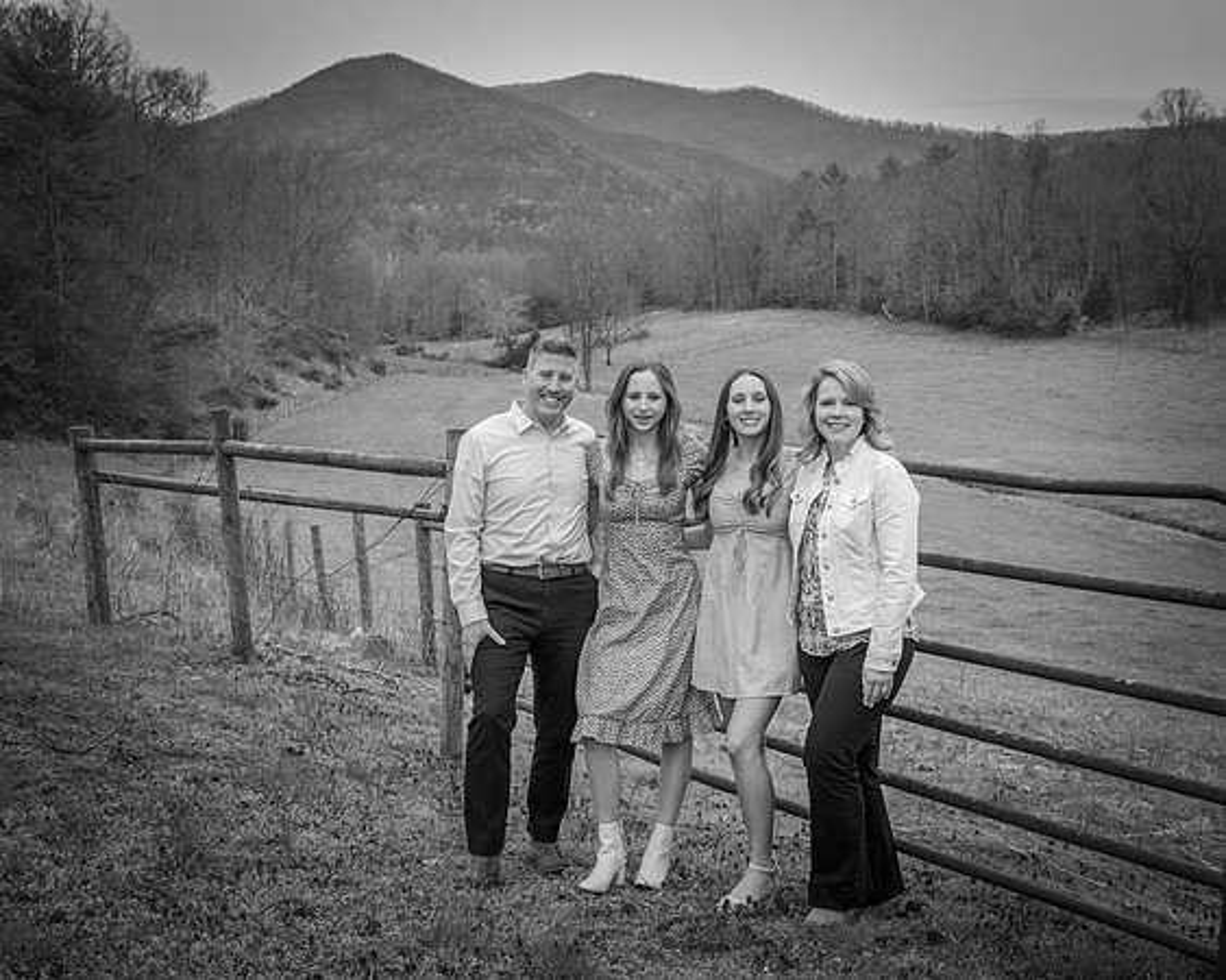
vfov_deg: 35.8
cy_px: 489
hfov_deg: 43.9
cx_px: 681
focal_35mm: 42
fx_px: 1519
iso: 140
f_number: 8
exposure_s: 1/250
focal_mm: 24
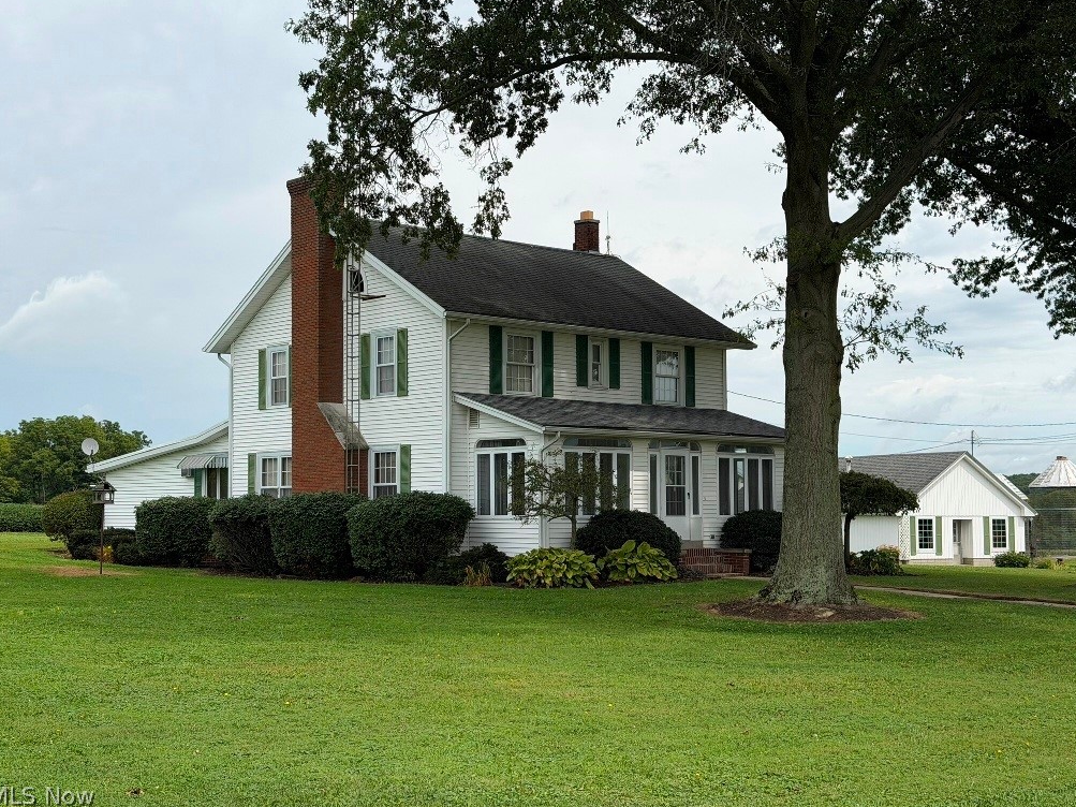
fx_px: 1523
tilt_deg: +4.3
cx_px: 532
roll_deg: +0.7
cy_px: 401
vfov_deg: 29.7
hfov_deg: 38.9
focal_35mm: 49
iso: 64
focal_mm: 6.76
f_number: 1.78
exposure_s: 1/6024
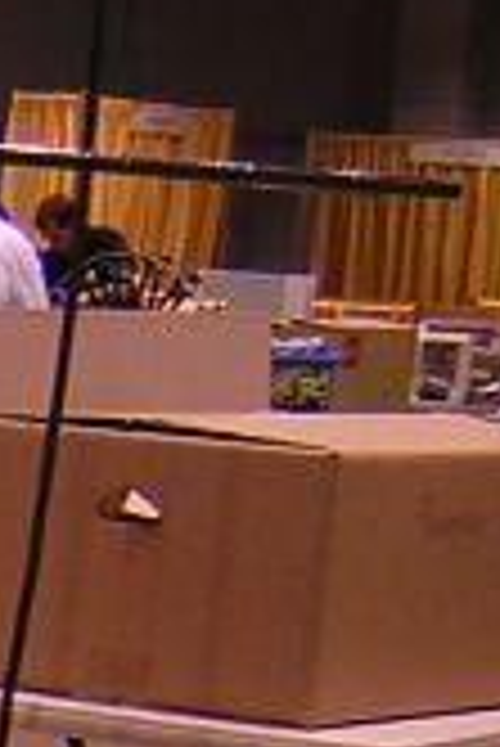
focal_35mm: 180
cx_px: -919
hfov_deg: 7.0
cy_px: 1148
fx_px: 3742
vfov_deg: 10.9
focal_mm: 4.7
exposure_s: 1/10.5
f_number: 2.6
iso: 100
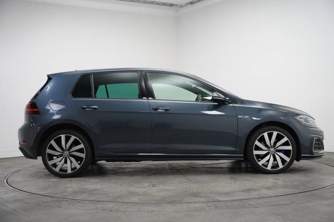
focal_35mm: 40
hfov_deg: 48.5
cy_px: 111
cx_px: 167
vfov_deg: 33.4
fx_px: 371
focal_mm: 40
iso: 1600
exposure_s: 1/160
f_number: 4
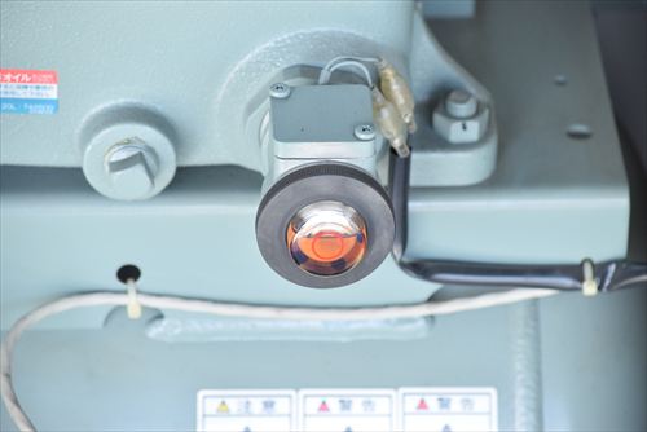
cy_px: 216
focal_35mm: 195
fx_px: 3506
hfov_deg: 10.5
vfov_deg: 7.1
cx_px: 324
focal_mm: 130
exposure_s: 1/640
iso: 1250
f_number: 6.3
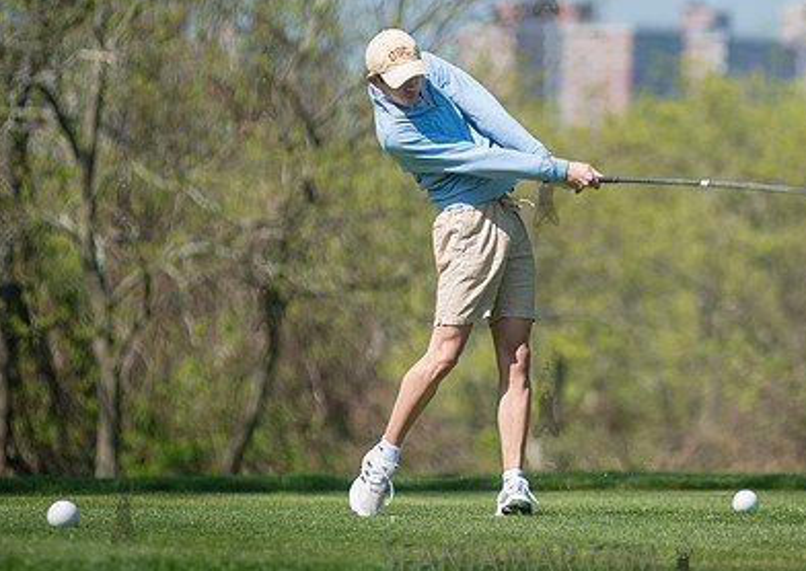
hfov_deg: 5.7
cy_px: 152
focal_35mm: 352
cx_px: 656
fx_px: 8038
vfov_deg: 4.1
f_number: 3.5
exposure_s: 1/1250
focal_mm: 200
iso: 100
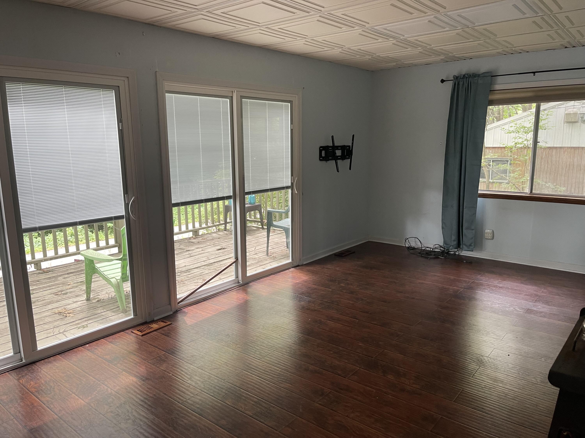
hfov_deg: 67.3
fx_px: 439
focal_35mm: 26
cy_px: 219
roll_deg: +0.6
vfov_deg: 53.1
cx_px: 292
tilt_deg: -10.2
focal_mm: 5.1
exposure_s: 1/75
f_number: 1.6
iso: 125
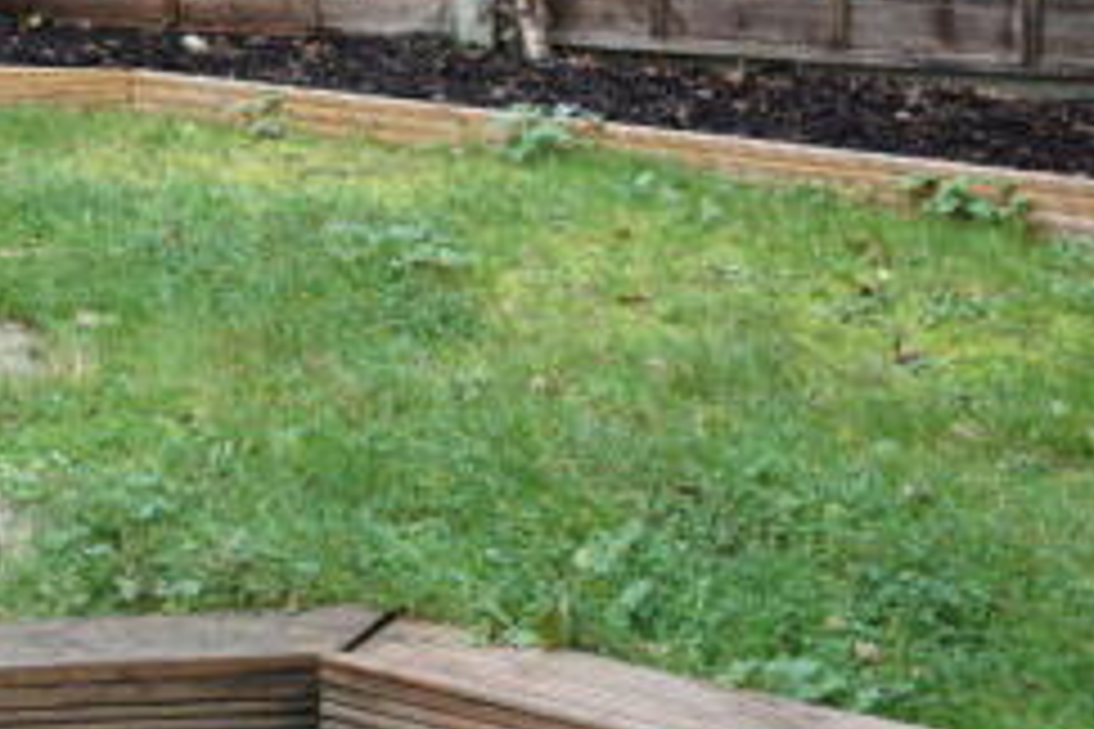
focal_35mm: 81
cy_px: -92
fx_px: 2461
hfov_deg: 24.2
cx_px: 52
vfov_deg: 16.3
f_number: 4
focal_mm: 20
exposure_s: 1/60
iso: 100
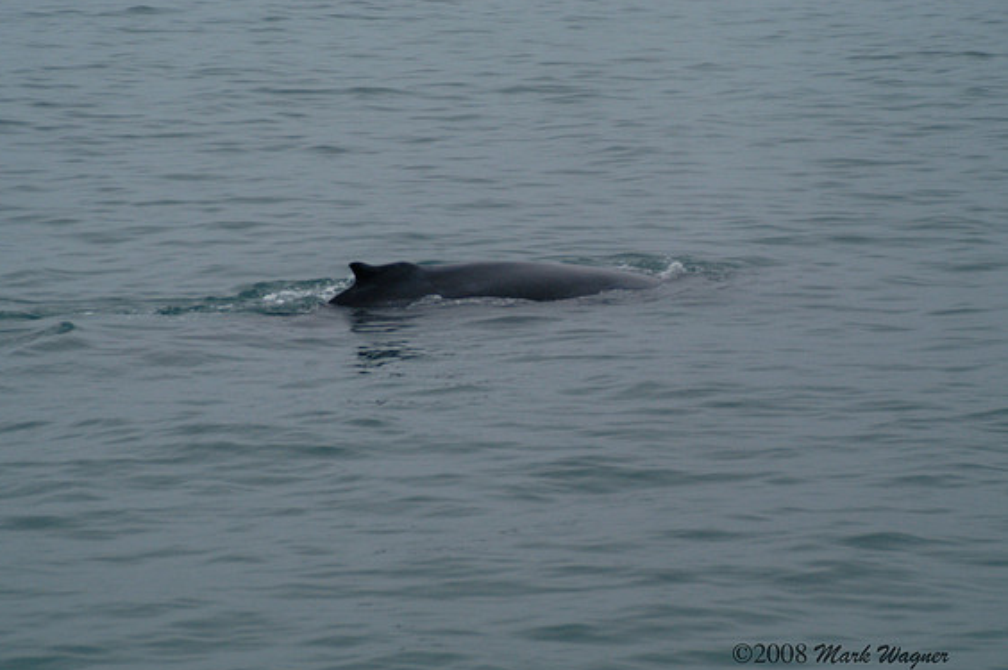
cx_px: 491
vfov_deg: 7.4
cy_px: 337
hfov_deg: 11.1
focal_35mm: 185
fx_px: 5175
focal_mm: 120
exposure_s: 1/640
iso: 400
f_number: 6.3
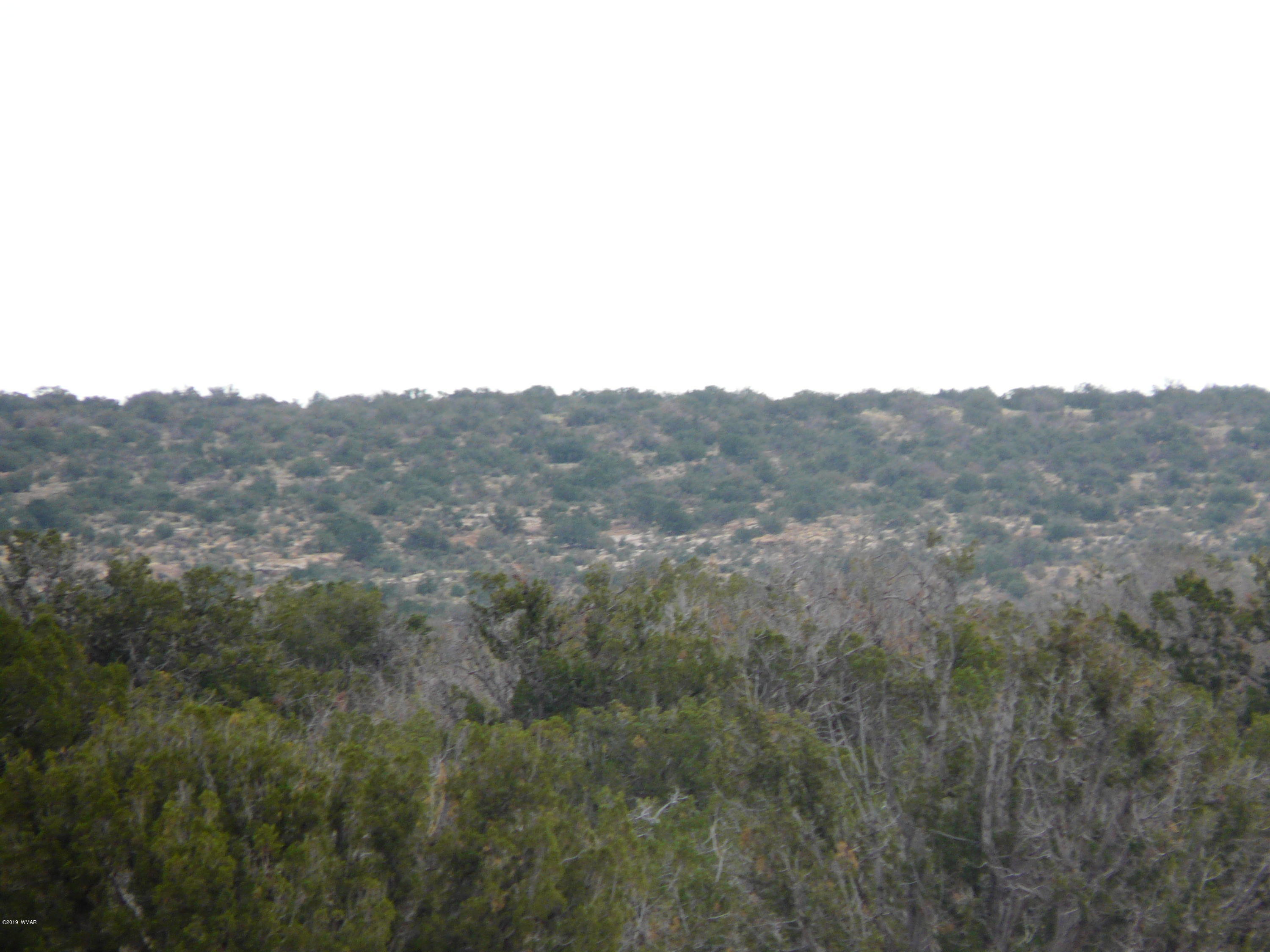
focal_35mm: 504
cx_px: 635
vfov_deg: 3.0
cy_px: 476
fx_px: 18491
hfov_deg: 3.9
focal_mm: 82.8
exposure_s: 1/200
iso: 100
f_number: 4.2
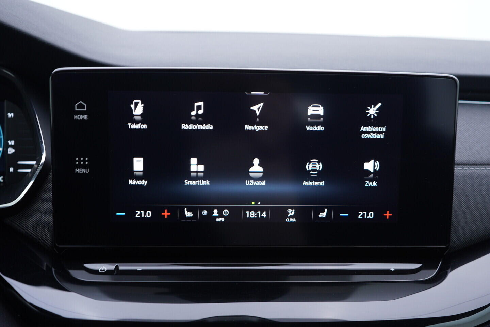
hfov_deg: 53.1
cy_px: 164
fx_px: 490
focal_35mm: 36
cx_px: 245
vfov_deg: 36.9
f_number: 2.8
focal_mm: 24
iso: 160
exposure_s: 1/40
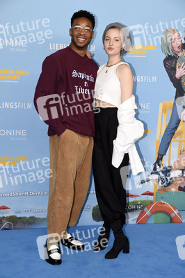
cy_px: 139
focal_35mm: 65
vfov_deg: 31.0
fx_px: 502
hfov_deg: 20.9
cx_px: 92
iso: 500
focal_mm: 65
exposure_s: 1/160
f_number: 6.3
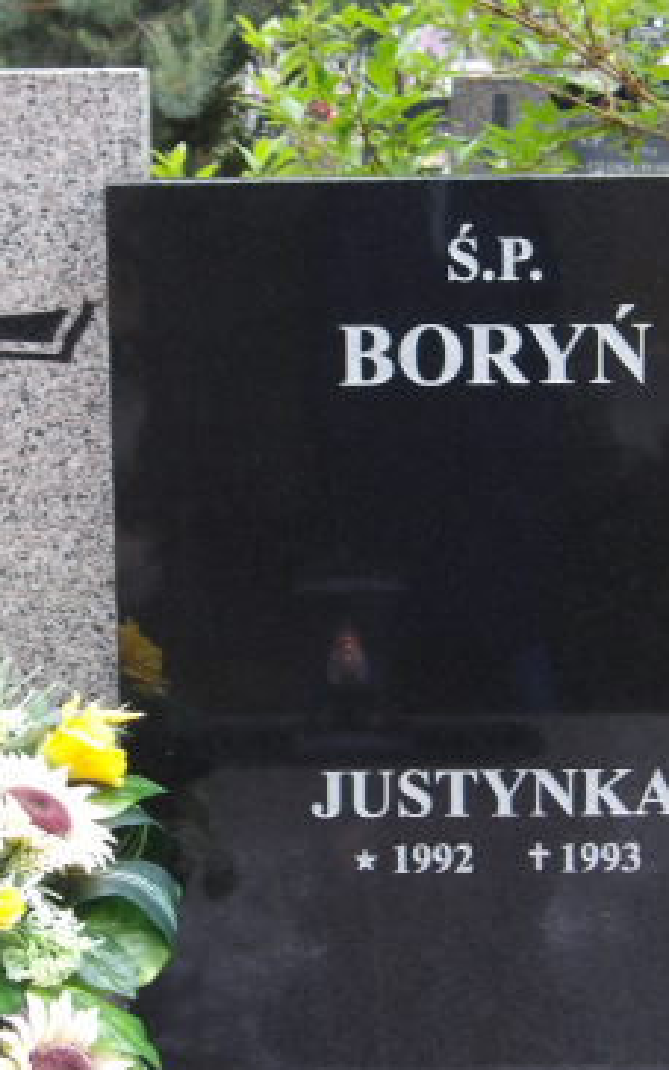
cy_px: 637
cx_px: 421
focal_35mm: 99
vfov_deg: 21.0
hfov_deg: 13.2
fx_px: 2887
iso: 194
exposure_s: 1/60
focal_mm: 9.4
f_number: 4.2
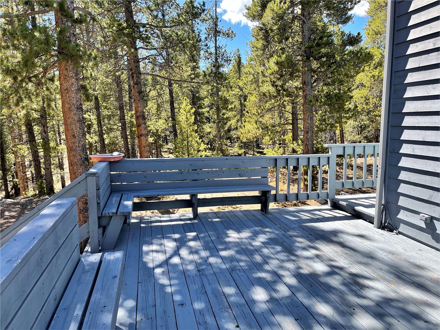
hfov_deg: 67.3
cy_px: 165
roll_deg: -0.3
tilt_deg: -7.2
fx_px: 330
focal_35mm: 26
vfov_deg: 53.1
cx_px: 220
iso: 32
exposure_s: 1/528
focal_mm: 5.1
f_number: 1.6
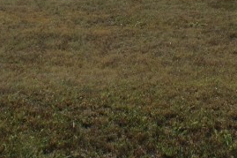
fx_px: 1184
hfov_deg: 11.4
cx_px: 159
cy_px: -140
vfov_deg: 7.4
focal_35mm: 180
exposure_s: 1/320
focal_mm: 28
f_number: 11
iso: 100
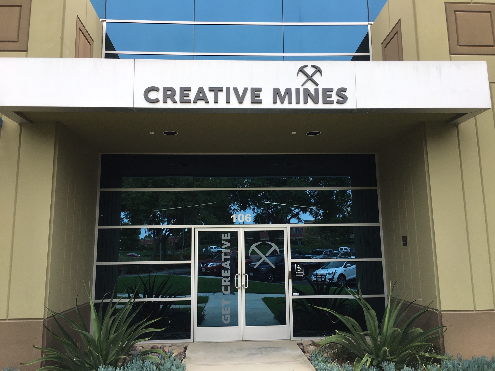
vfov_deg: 48.2
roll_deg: +0.0
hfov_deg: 61.7
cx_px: 248
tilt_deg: +10.2
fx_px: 415
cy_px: 186
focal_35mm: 29
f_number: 2.2
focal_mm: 4.15
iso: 25
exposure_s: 1/439
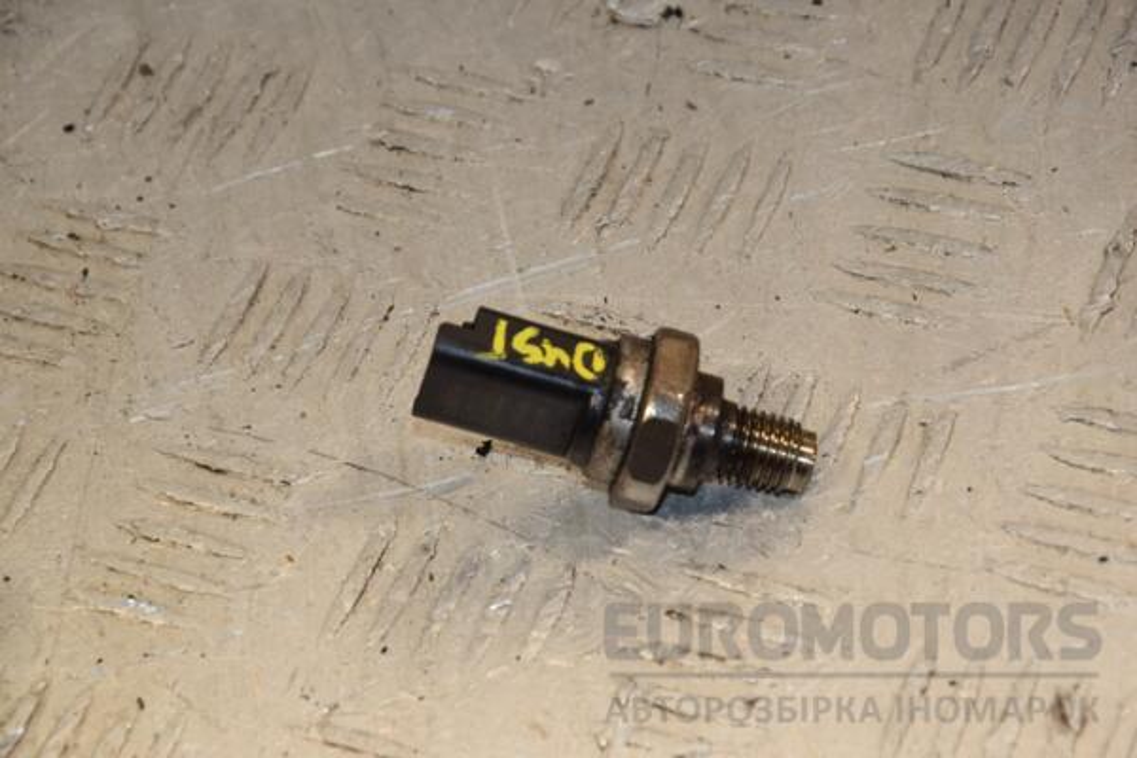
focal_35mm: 158
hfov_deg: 13.0
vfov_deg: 8.7
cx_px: 568
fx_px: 4974
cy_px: 379
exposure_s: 1/200
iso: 800
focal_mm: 105
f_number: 9
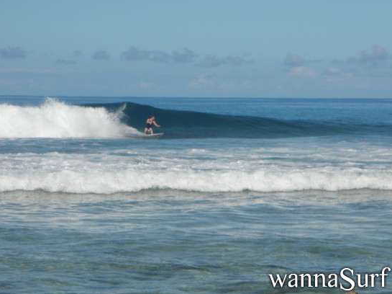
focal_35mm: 115
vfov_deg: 12.9
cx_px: 196
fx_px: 1301
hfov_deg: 17.1
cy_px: 146
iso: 80
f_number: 5
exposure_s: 1/800
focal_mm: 20.1
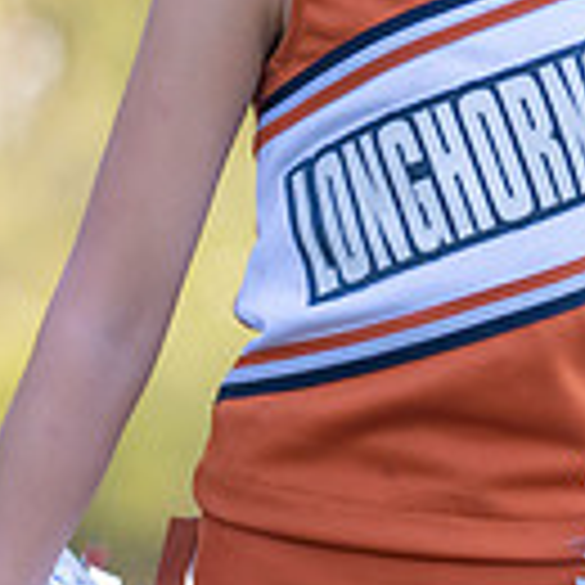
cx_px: 511
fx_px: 10038
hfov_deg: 3.3
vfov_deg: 3.3
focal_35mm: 525
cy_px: 70
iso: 250
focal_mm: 121
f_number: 2.8
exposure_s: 1/320
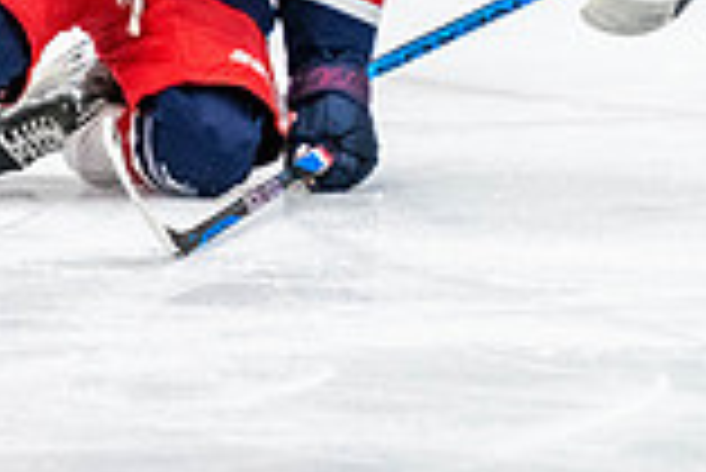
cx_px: 945
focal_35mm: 818
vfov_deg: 1.7
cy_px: -375
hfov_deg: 2.5
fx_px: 16056
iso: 3200
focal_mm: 190
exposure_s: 1/640
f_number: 2.8
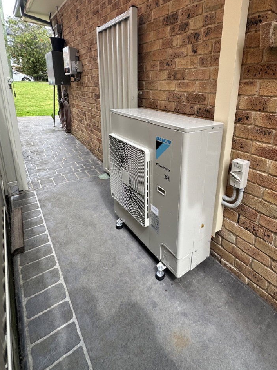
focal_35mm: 19
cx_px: 177
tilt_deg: -15.3
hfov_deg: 67.4
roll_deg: -2.9
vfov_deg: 83.5
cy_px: 146
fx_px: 203
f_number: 2.2
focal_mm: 2.22
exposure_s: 1/251
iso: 40
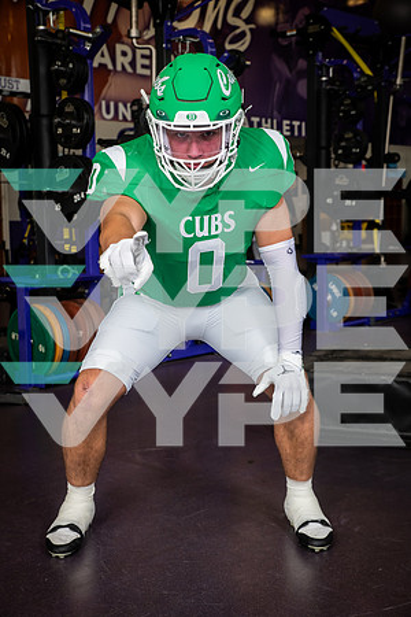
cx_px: 206
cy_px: 308
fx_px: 890
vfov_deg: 38.2
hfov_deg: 26.0
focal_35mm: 52
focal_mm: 52
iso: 800
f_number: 7.1
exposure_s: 1/250
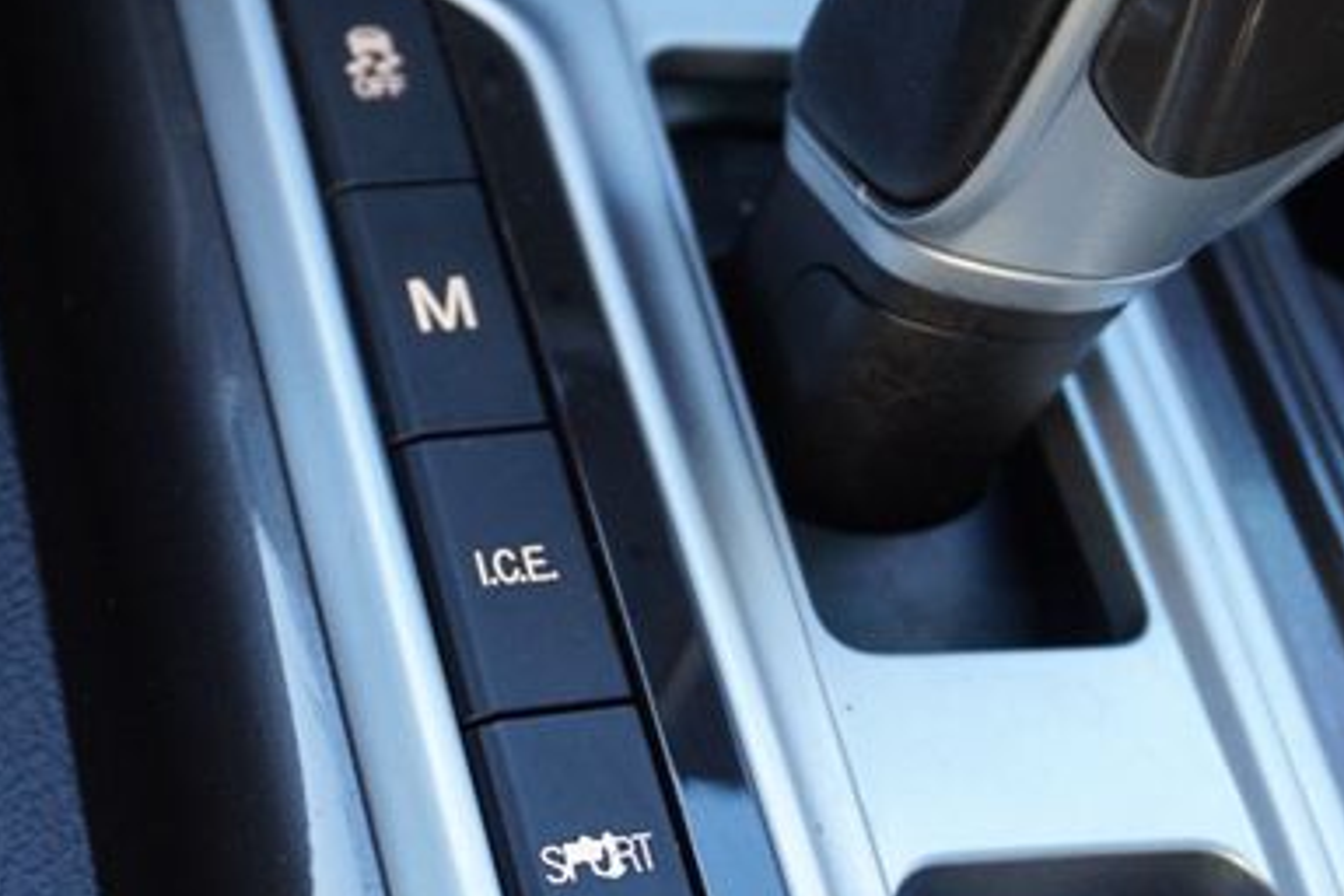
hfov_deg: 26.8
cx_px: 427
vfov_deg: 18.2
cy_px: 476
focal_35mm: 75
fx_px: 2800
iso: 1000
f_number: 5
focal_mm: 30
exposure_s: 1/60
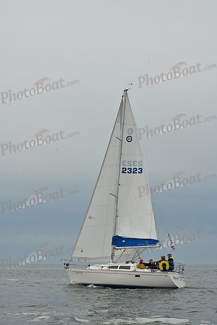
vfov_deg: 26.0
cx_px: 108
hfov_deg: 17.5
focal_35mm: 78
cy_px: 162
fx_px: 705
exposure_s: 1/800
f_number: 14
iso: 320
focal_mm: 78
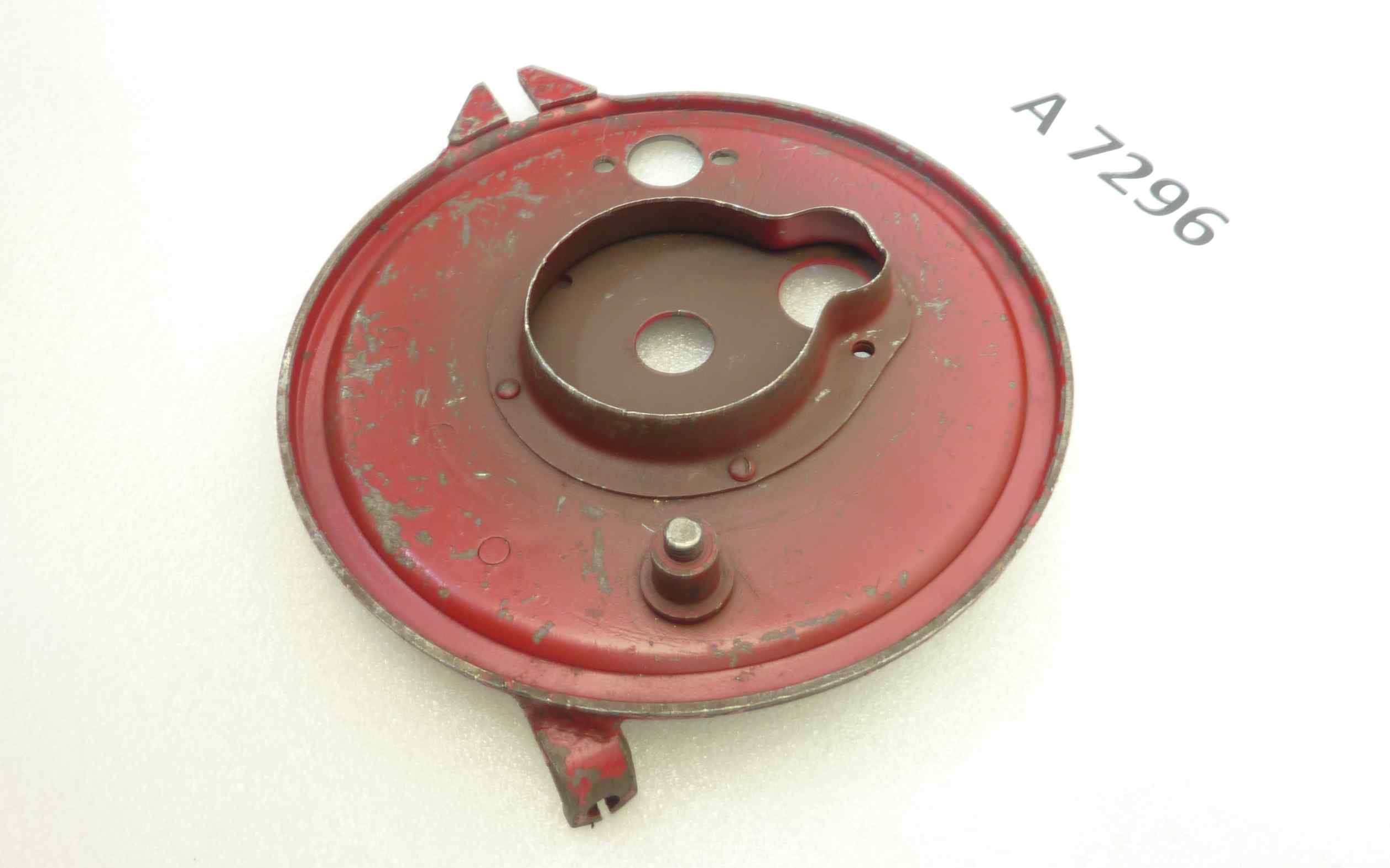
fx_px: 1023
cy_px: 421
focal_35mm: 27
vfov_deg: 46.0
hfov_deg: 68.4
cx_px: 707
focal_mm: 4.1
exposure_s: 1/10
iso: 80
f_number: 3.3
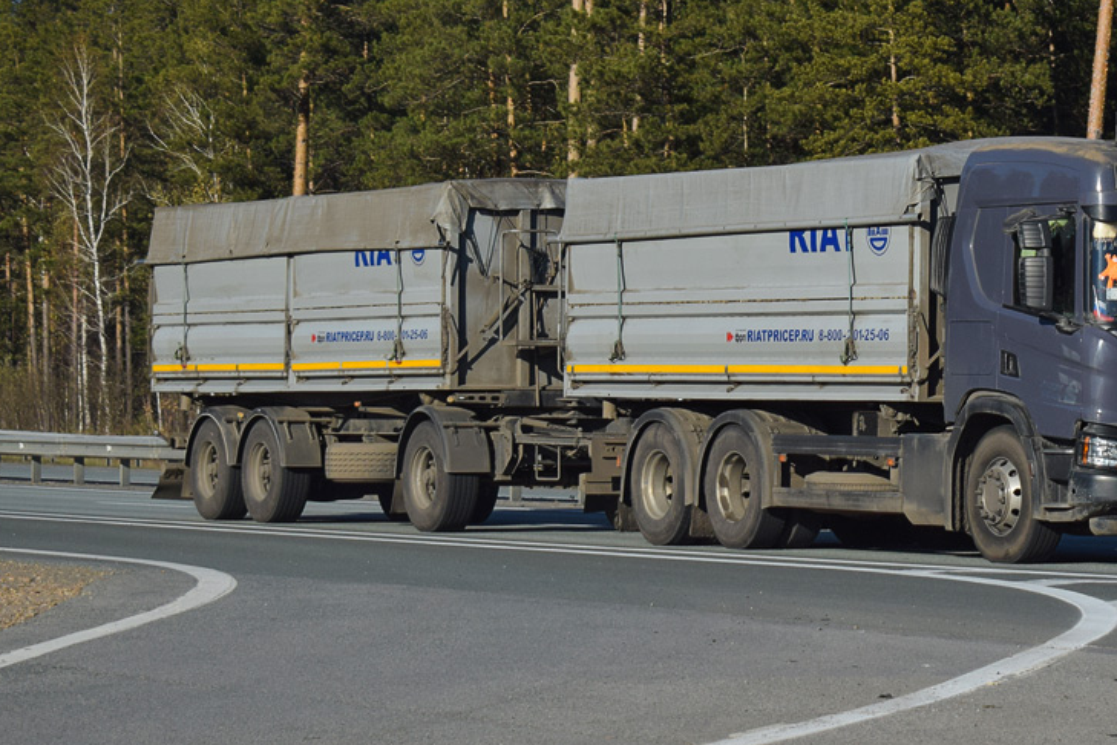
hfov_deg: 15.0
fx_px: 4214
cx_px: 823
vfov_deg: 10.1
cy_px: 153
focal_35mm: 136
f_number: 7.1
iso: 200
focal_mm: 55
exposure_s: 1/1600
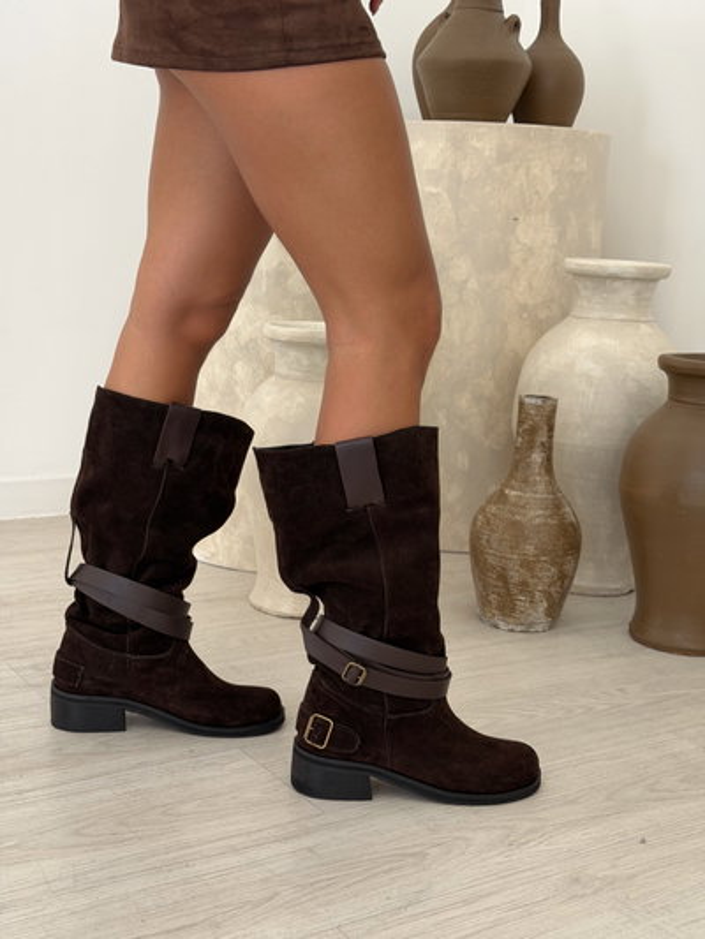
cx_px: 352
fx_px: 1303
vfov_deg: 39.6
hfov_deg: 30.3
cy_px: 470
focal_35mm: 48
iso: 64
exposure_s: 1/452
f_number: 1.78
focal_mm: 6.76
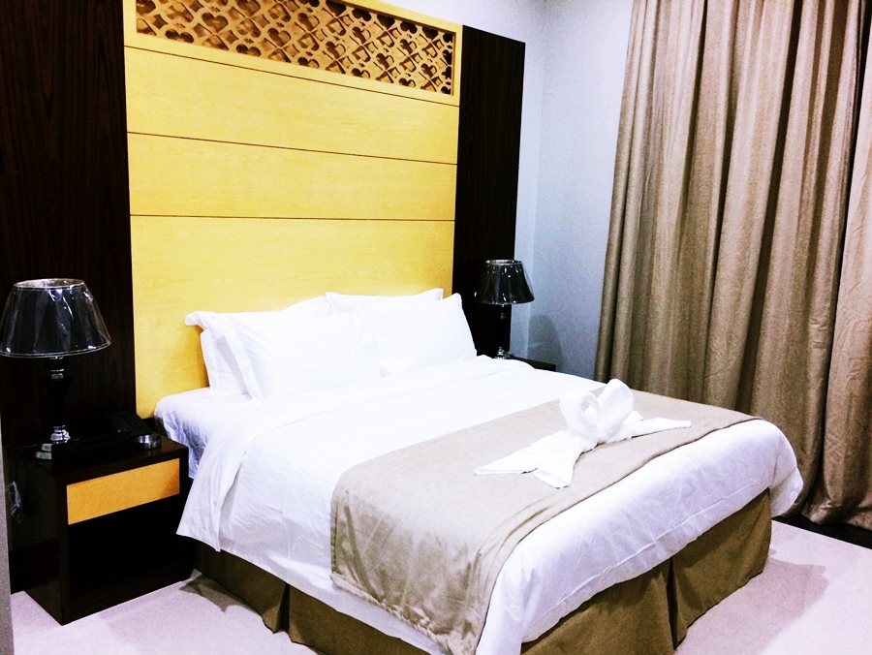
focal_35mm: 29
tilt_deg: -9.0
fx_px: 731
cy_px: 328
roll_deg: -1.0
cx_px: 436
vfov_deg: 48.3
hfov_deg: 61.6
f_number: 2.2
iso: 160
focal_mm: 4.15
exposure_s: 1/33
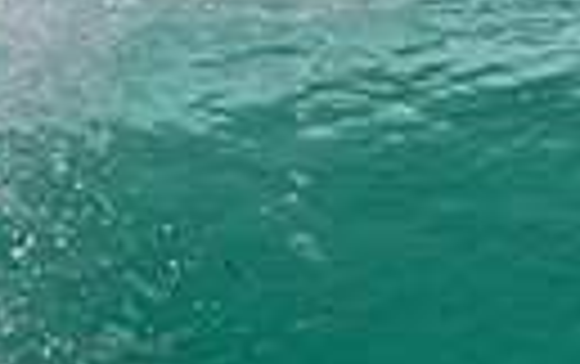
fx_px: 65969
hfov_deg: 0.5
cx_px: 1193
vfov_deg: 0.3
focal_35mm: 4168
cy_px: 146
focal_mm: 800
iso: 1000
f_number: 11
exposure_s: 1/1600
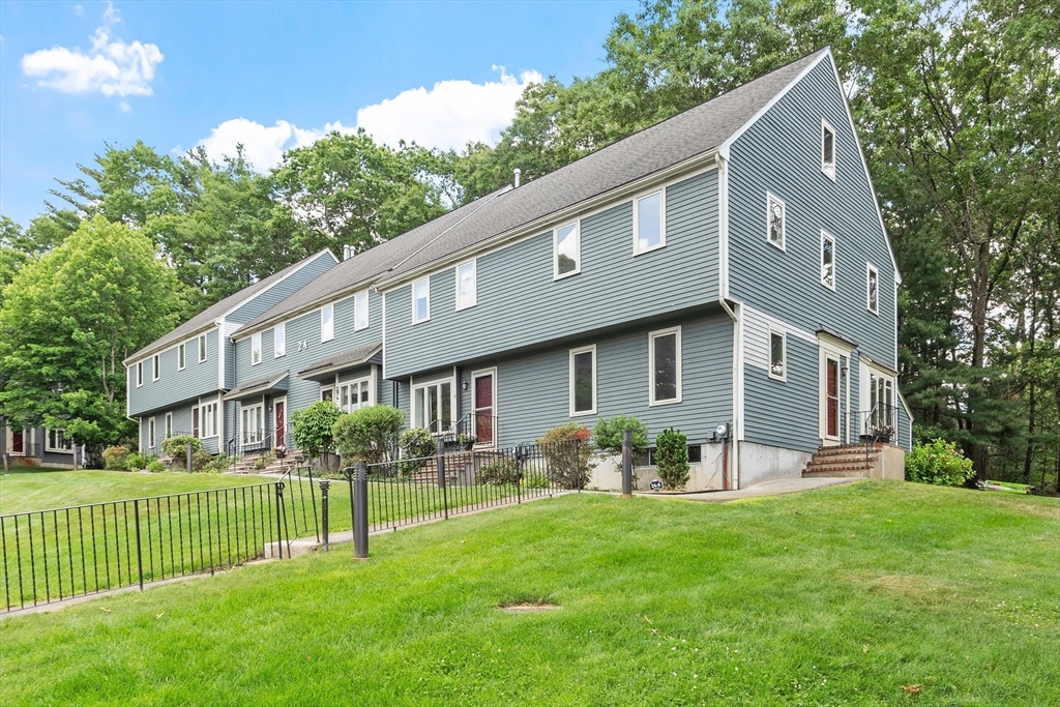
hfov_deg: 78.6
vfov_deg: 57.2
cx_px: 530
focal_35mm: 22
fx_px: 648
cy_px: 354
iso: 250
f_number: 8
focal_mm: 15
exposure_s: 1/125
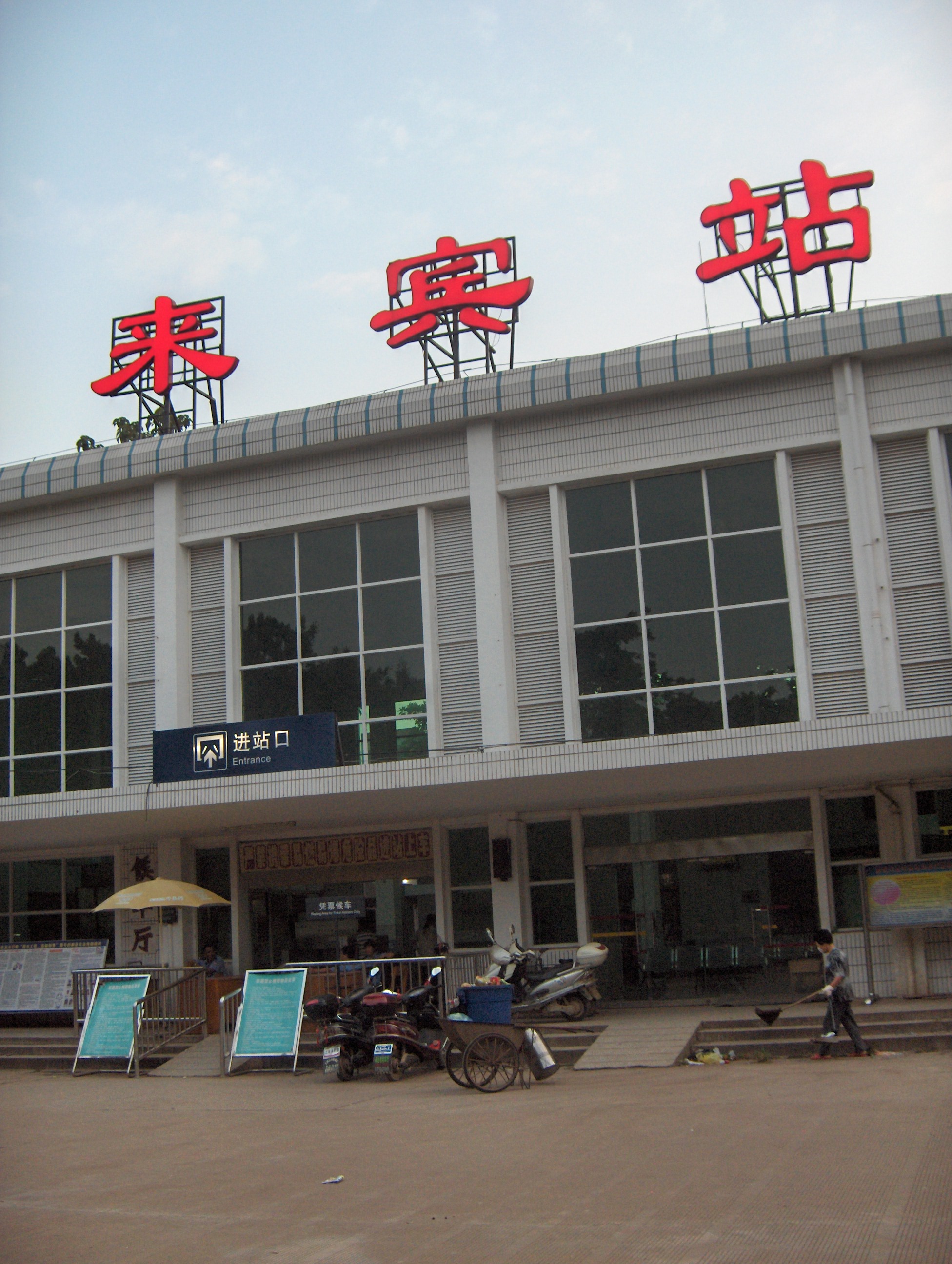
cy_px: 632
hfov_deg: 36.9
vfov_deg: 47.8
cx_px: 476
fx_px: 1426
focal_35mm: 39
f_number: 2.8
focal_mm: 8
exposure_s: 1/161
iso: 172
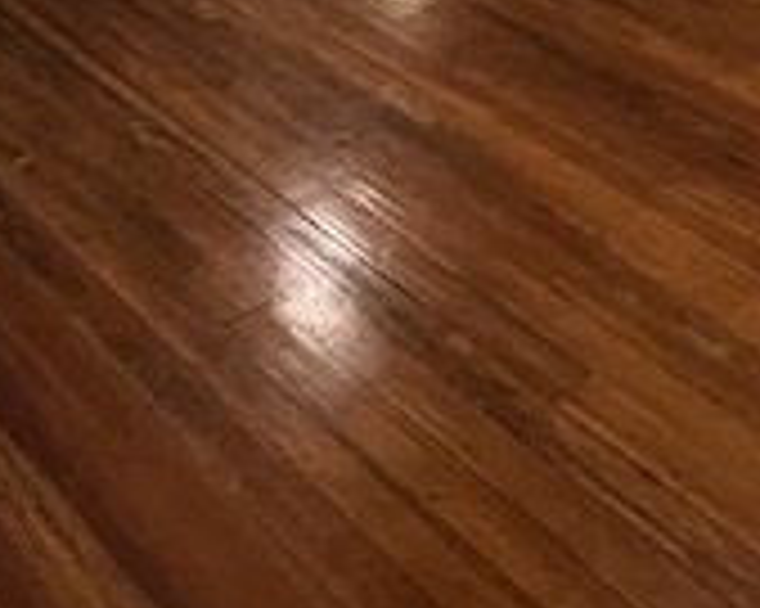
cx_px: 333
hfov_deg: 31.4
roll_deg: +0.7
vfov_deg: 18.5
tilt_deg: -7.4
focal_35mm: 60
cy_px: -545
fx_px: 1349
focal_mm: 1.57
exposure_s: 1/60
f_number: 1.8
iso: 400
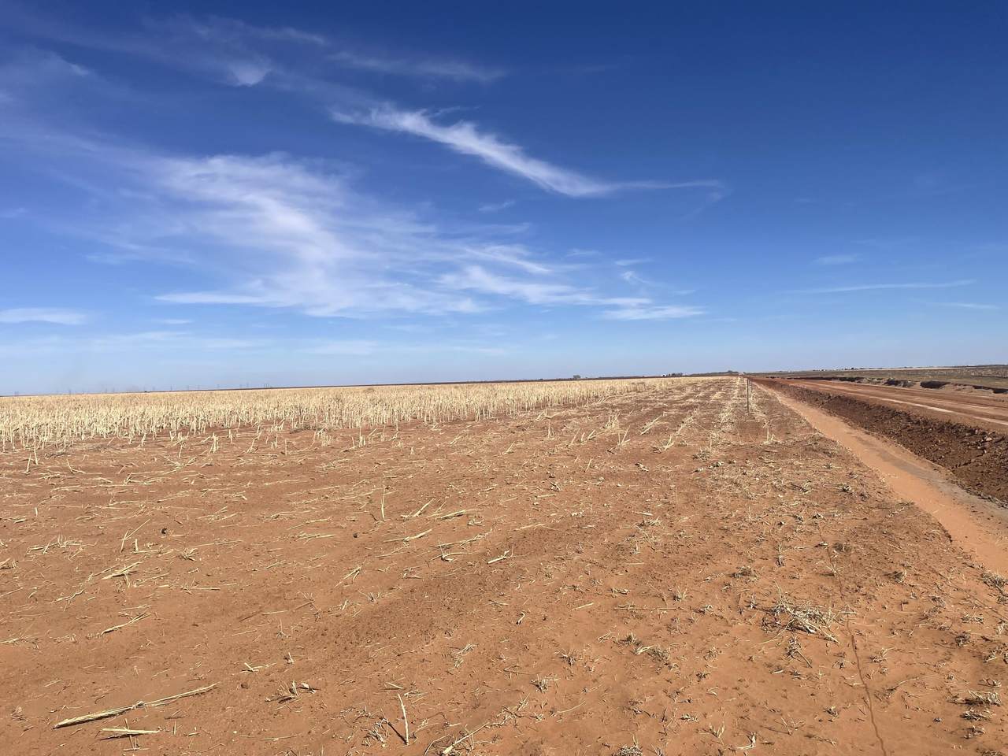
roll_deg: +2.3
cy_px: 378
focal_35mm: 26
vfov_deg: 53.1
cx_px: 504
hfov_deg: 67.3
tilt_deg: +0.3
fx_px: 757
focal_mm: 4.2
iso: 32
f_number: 1.6
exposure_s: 1/6897
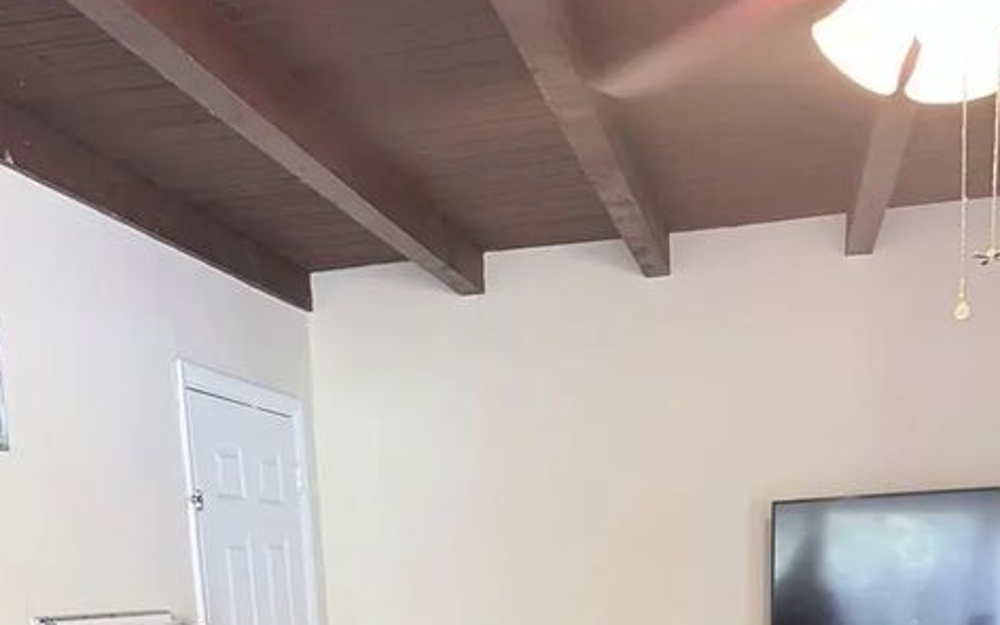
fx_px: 1254
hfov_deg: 43.5
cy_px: 842
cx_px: 466
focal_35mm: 46
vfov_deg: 24.1
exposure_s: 1/60
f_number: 1.78
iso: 200
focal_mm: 6.76
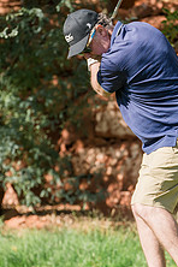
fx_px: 1891
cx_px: 142
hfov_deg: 5.4
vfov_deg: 8.1
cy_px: 117
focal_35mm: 255
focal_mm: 126
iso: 250
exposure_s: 1/2000
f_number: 2.8
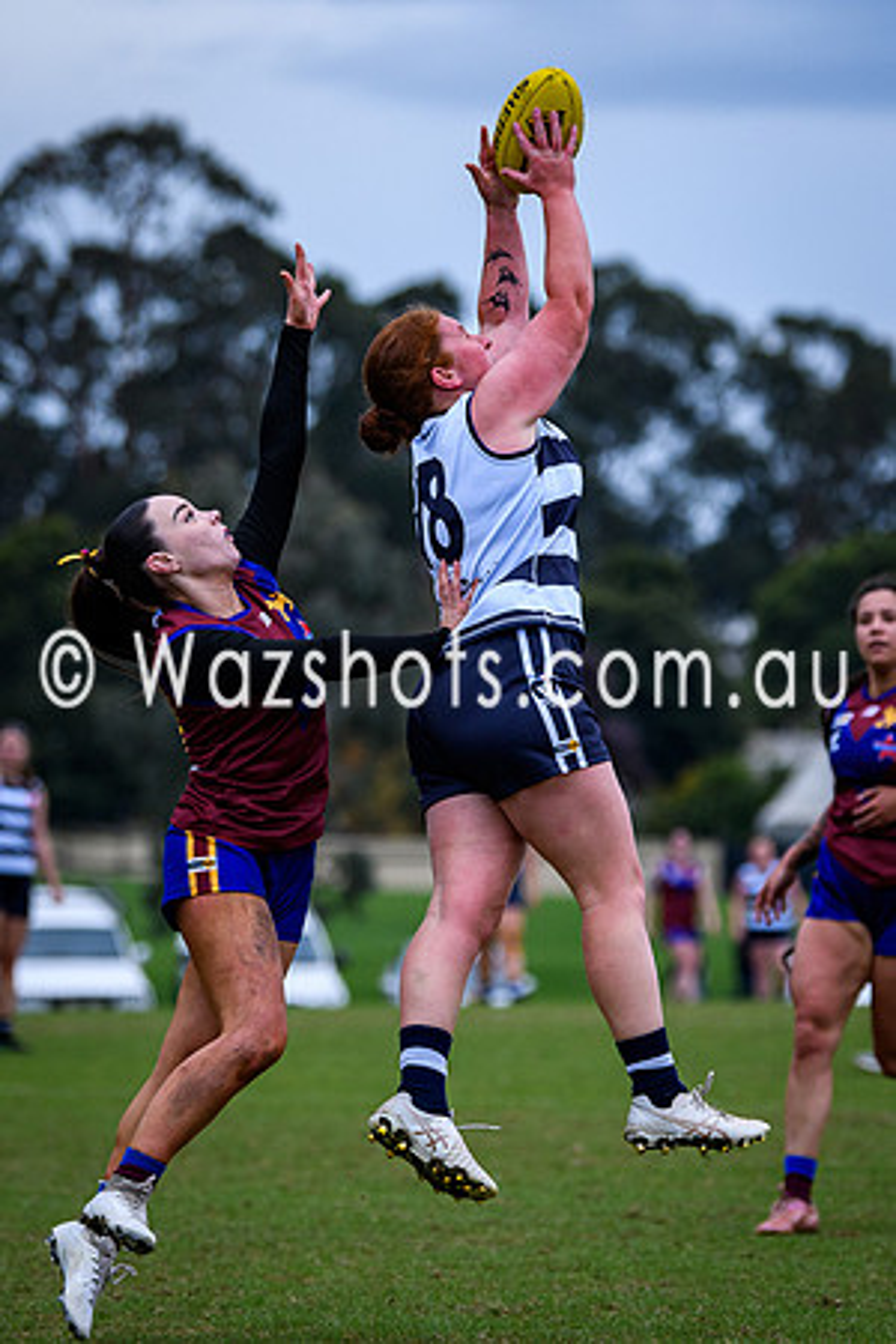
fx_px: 11741
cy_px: 634
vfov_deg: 6.6
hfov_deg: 4.4
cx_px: 596
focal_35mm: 315
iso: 320
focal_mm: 130
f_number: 2.8
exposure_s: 1/1600
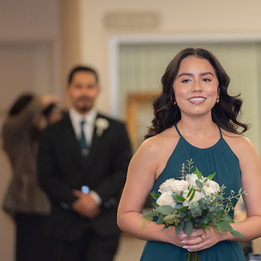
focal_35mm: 283
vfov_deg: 6.2
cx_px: 214
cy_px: 130
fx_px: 2414
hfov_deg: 6.2
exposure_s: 1/80
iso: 200
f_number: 2.8
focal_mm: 200
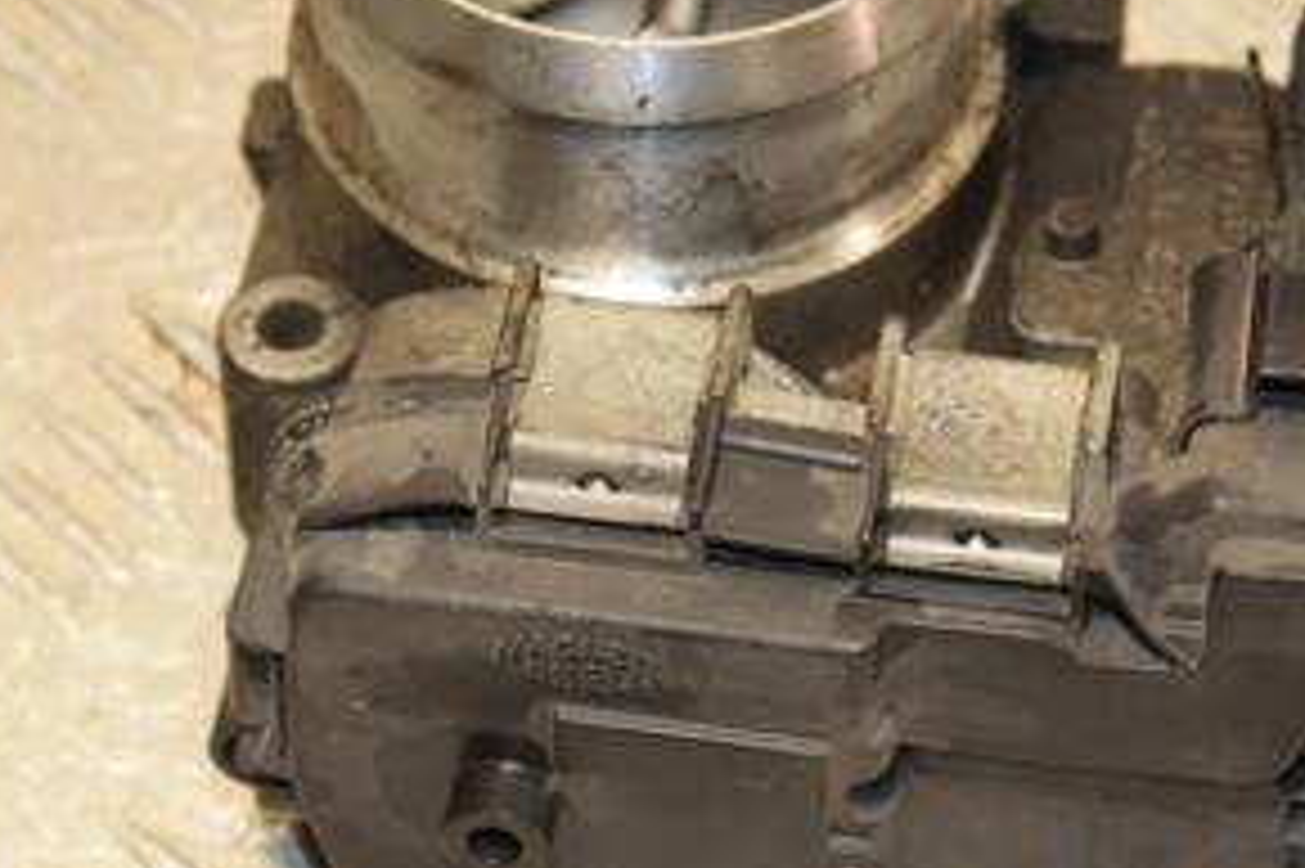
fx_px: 6521
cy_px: 288
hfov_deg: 11.4
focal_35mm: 180
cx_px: 788
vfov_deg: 7.6
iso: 800
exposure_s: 1/200
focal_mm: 58
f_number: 5.6
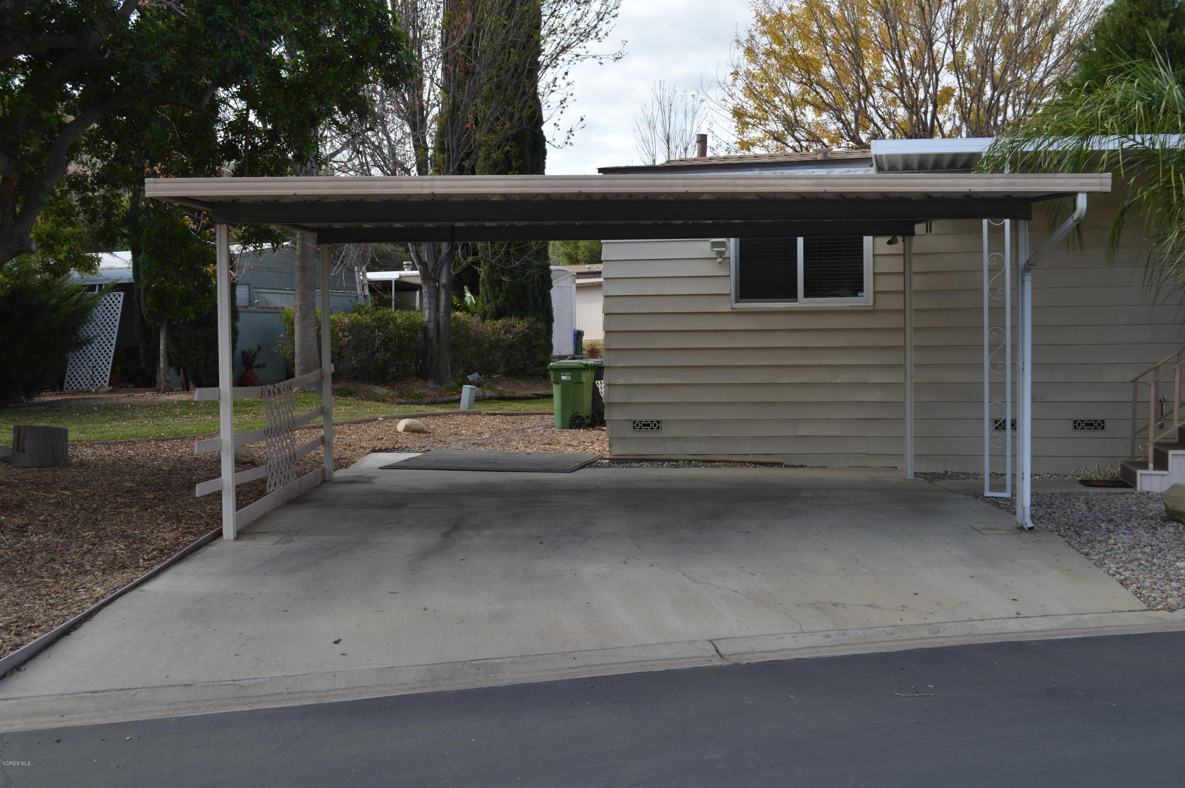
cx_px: 592
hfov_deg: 49.6
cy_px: 394
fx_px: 1282
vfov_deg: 34.1
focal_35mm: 39
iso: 100
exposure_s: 1/160
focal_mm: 26
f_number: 6.3
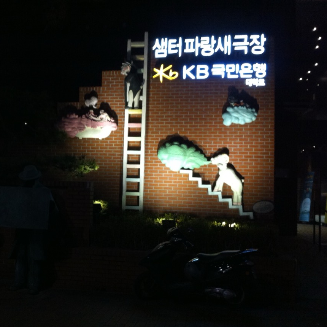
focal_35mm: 46
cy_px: 164
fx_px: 492
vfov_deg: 36.8
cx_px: 87
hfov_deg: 36.1
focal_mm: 3.85
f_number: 2.8
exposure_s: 1/15
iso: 160
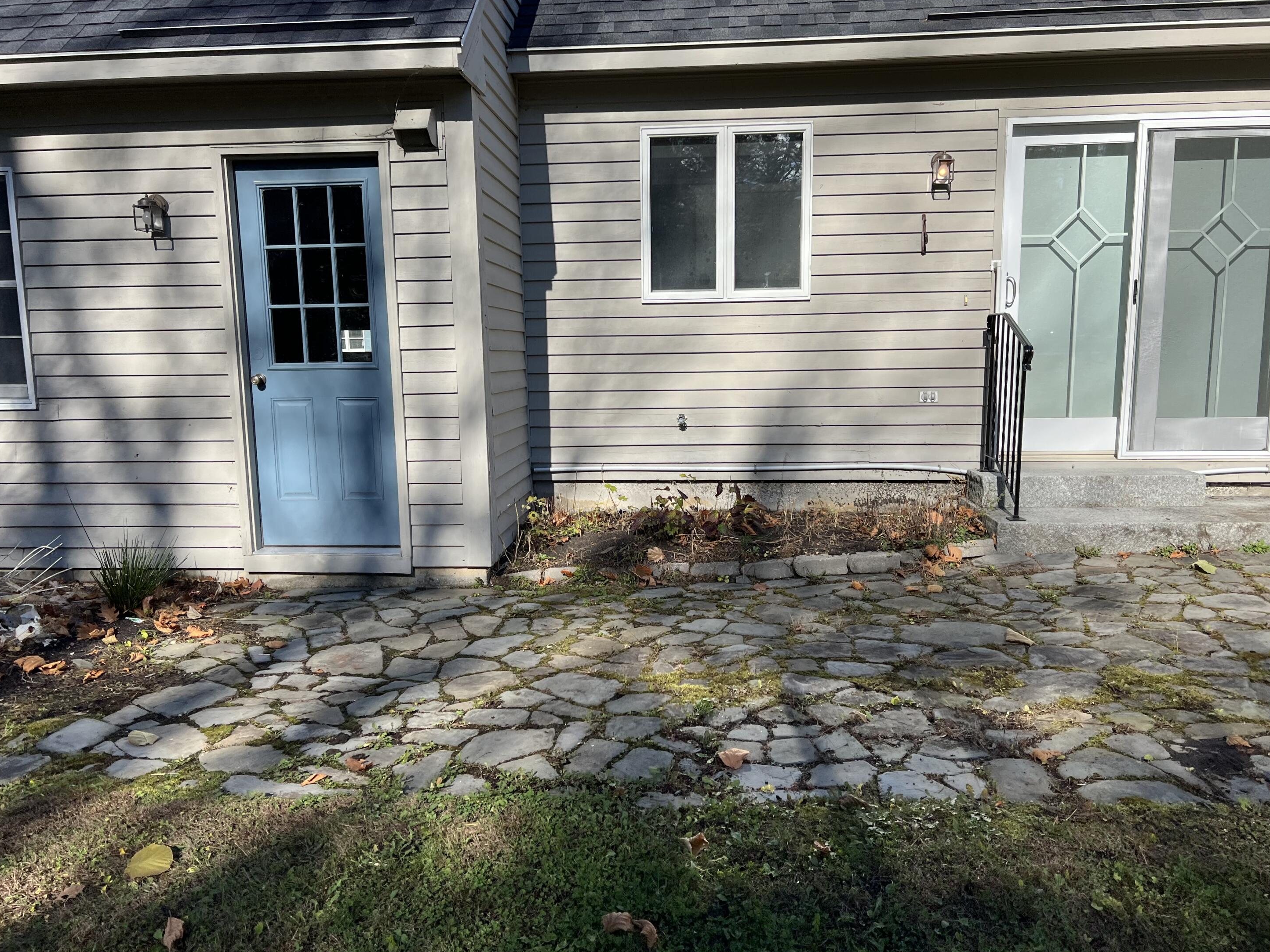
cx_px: 648
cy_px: 489
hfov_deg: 65.3
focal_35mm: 27
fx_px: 991
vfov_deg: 51.4
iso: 50
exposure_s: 1/2994
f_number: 1.5
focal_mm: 5.7
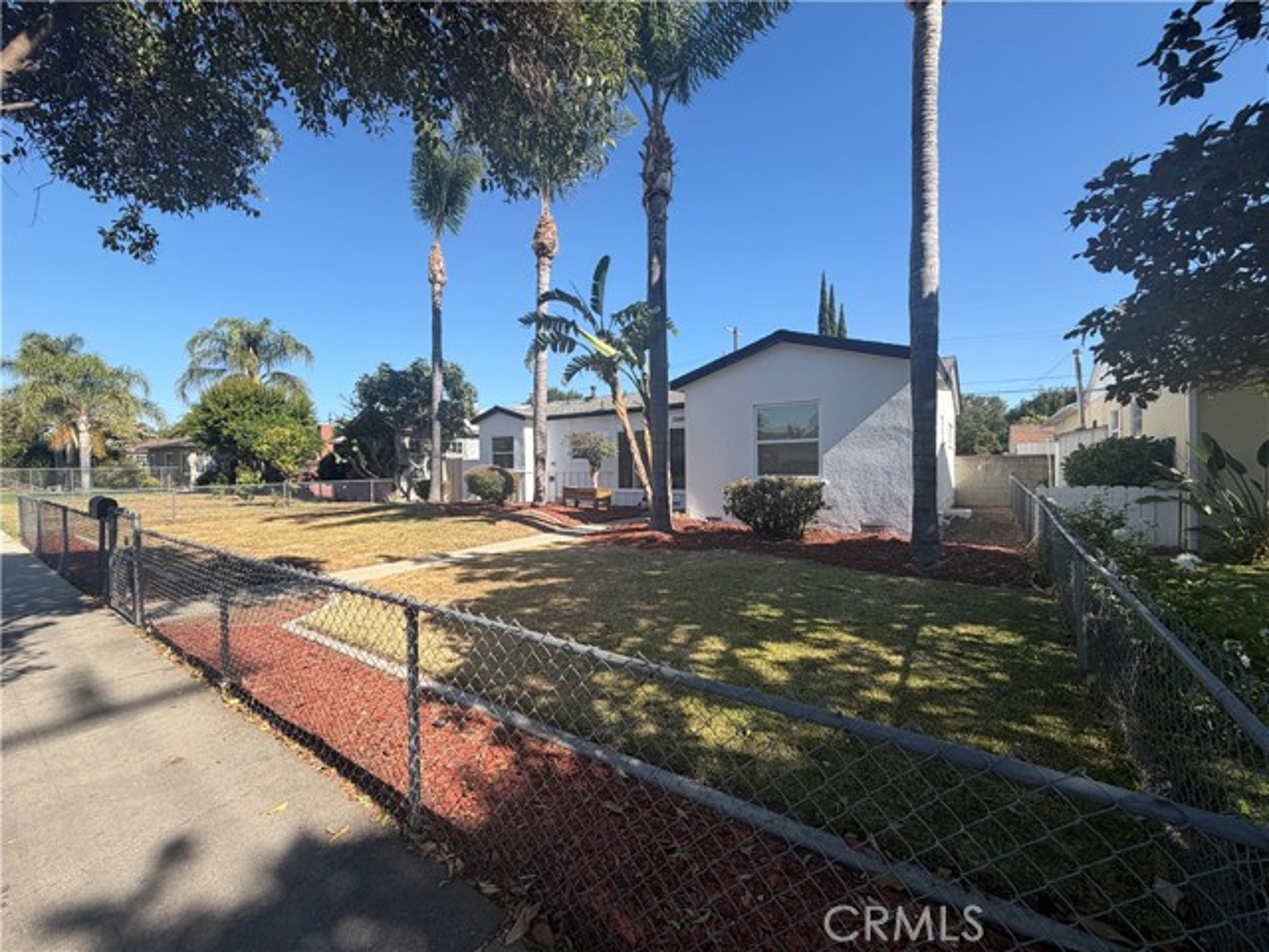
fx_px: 513
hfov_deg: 102.1
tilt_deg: -2.0
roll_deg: +1.2
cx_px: 634
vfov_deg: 85.7
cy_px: 476
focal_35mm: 14
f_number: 2.2
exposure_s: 1/770
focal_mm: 2.22
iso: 32
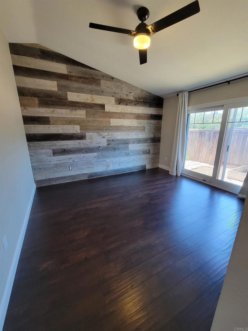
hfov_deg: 89.9
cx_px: 124
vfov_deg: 106.2
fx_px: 124
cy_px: 166
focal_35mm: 13
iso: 250
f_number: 2.2
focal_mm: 2.2
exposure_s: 1/60
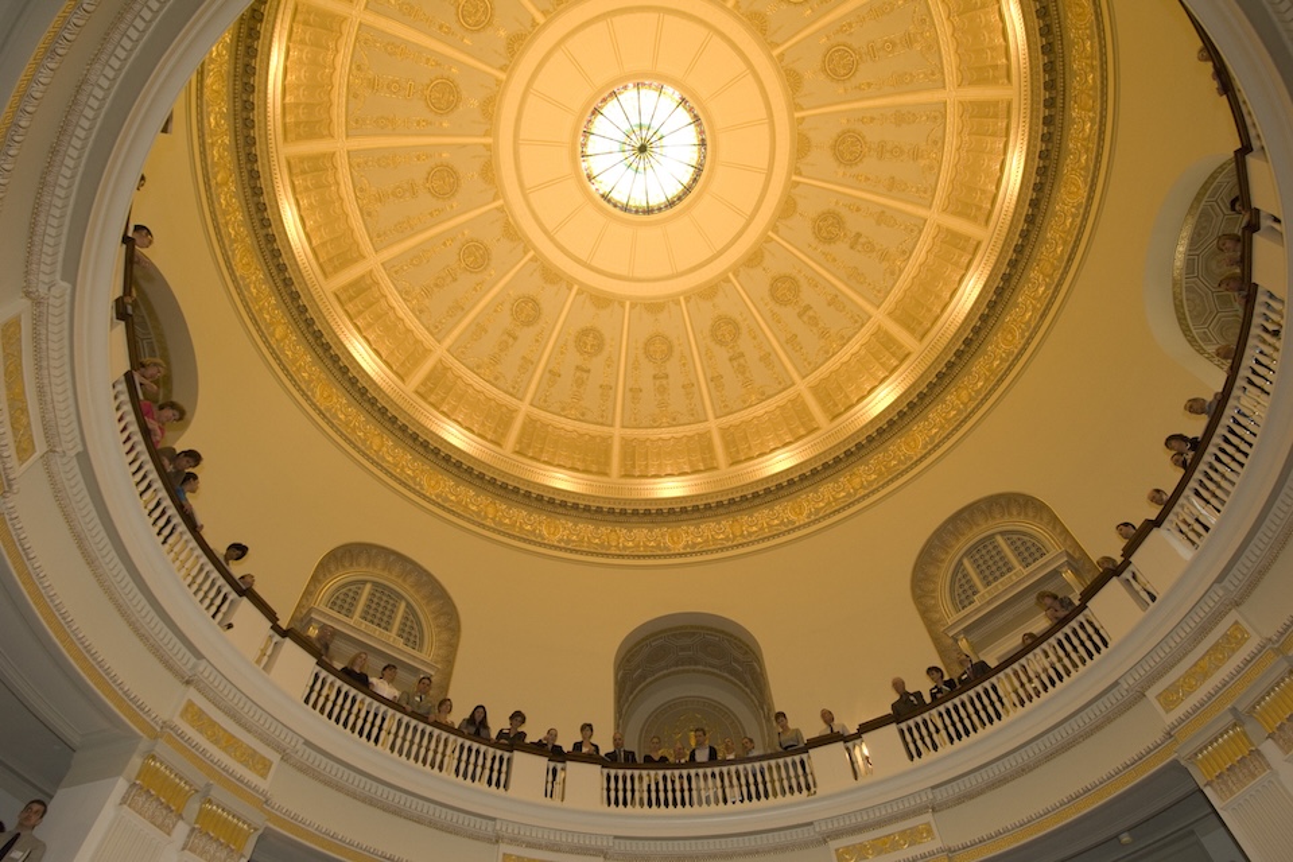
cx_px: 646
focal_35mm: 21
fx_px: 754
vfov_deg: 59.5
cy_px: 431
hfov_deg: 81.2
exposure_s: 1/40
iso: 400
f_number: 5.6
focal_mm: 14
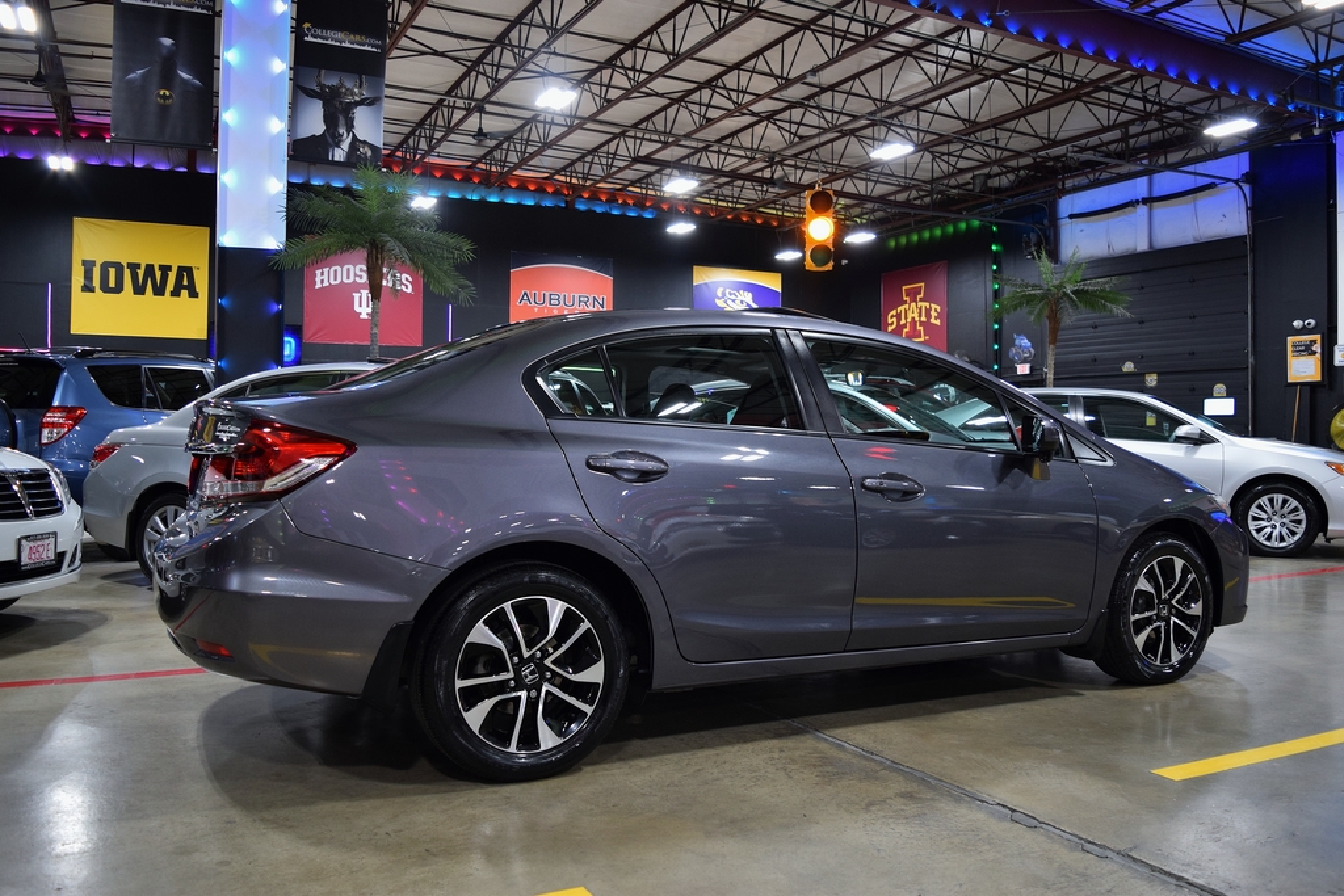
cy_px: 448
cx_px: 672
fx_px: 1008
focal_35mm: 27
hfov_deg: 67.4
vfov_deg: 47.9
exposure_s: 1/60
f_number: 4
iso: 800
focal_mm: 18
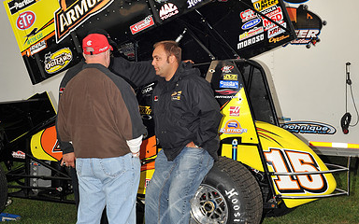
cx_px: 180
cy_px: 91
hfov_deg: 26.8
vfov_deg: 16.9
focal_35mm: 77
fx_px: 753
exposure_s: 1/250
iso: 250
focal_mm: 50
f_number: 8
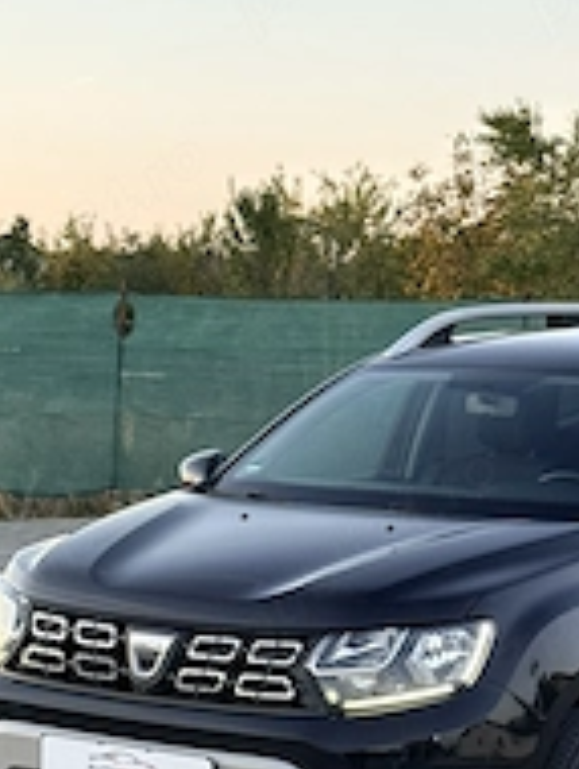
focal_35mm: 101
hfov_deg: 14.6
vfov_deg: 19.2
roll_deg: -0.6
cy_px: 611
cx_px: 490
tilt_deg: -6.8
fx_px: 2247
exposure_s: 1/75
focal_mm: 6.76
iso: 80
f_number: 1.78
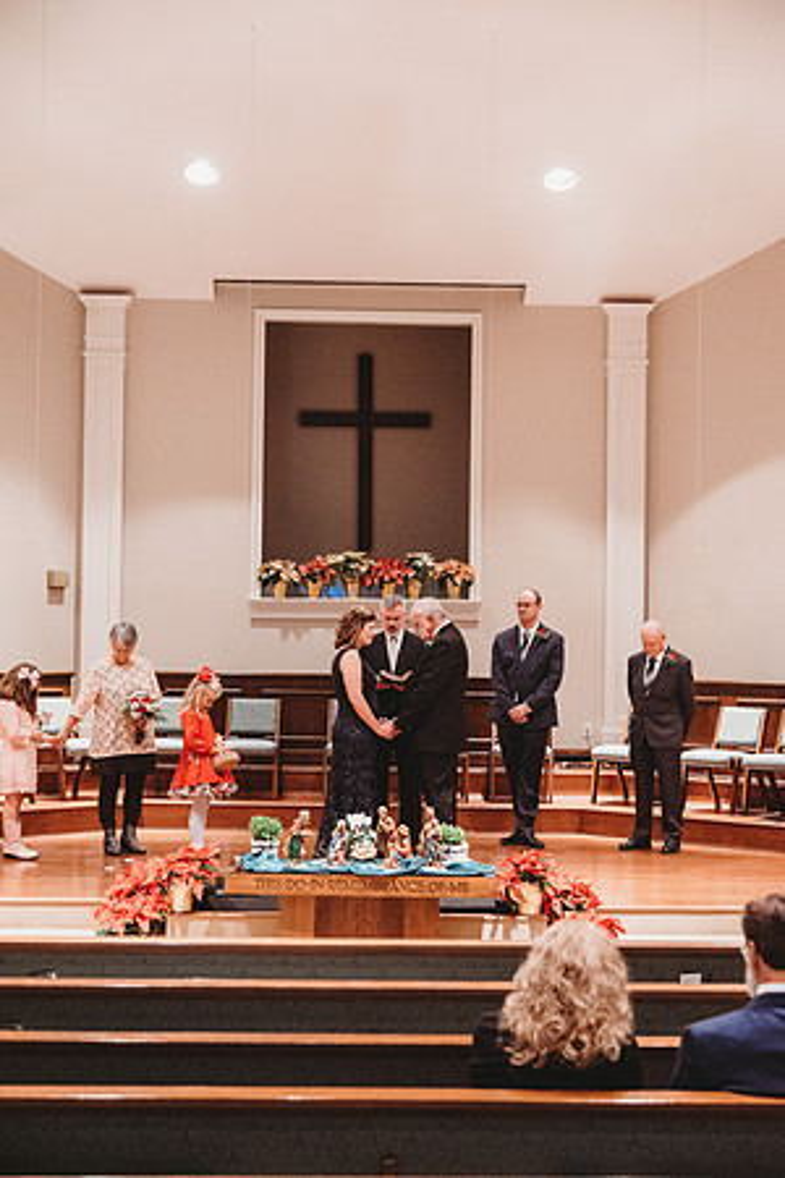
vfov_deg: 36.2
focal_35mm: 55
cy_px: 589
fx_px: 1799
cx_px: 392
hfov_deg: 24.6
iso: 5000
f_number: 4
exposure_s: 1/200
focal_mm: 55
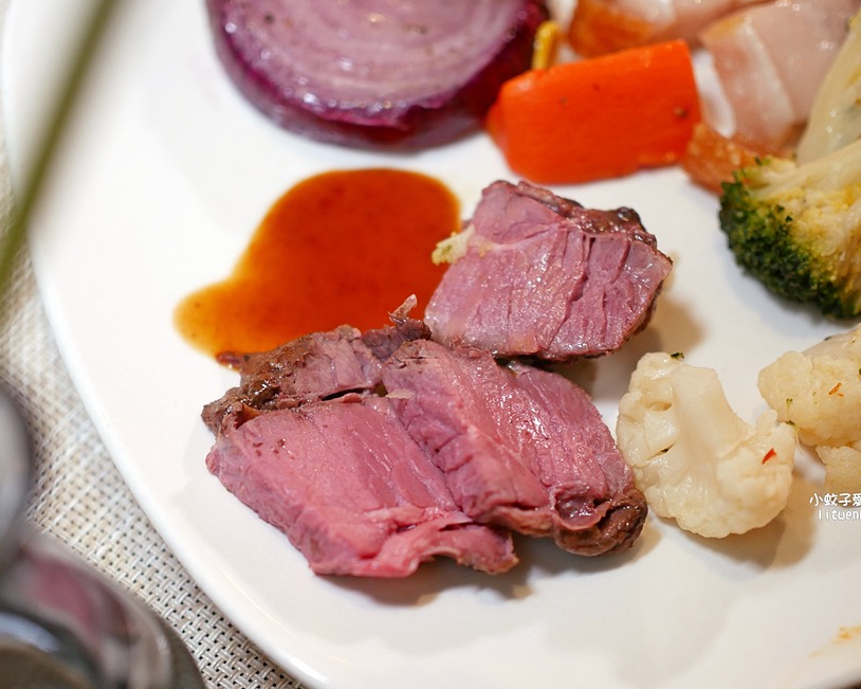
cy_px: 390
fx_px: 1529
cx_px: 437
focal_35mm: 60
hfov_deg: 31.5
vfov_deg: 25.4
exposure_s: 1/60
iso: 400
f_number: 1.8
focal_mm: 25
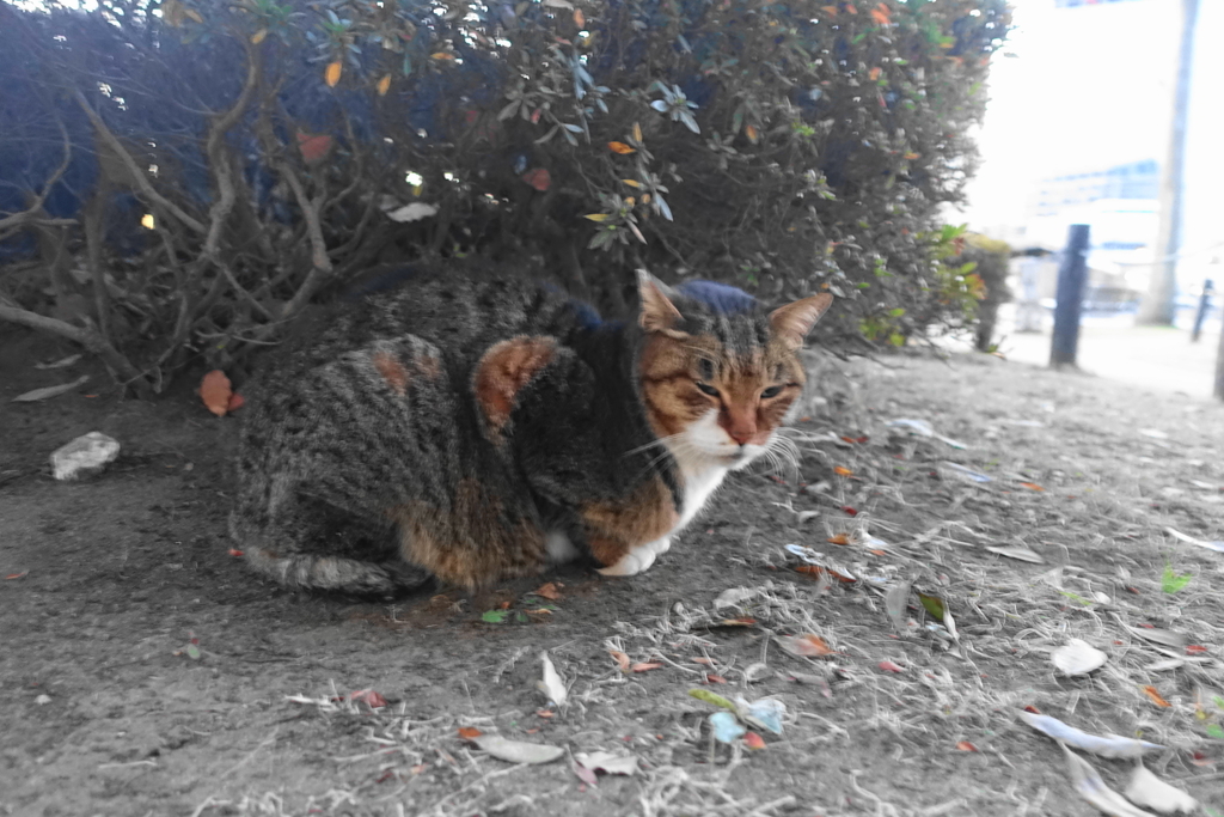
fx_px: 816
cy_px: 408
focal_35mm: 24
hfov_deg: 73.7
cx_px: 612
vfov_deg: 53.1
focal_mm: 8.8
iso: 1600
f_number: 1.8
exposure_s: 1/8
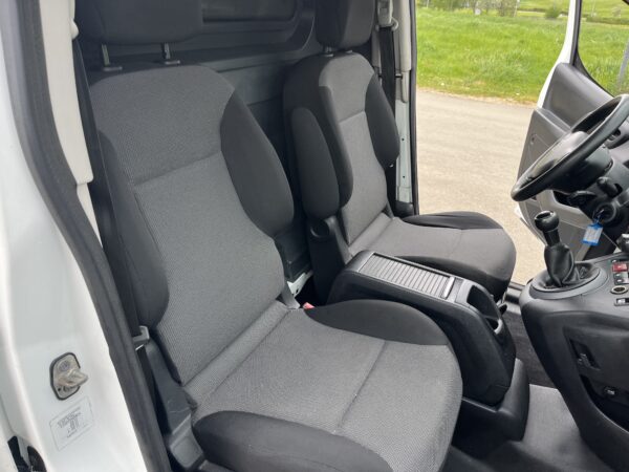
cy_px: 236
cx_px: 314
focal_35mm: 26
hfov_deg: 67.3
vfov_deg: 53.1
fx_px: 472
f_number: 1.6
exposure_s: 1/228
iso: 40
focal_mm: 5.1
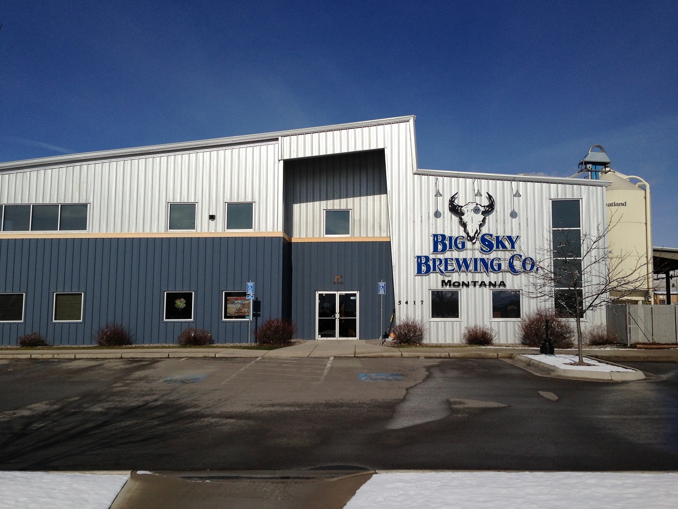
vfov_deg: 43.0
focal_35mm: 33
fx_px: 646
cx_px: 339
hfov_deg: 55.3
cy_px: 254
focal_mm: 4.13
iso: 50
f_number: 2.4
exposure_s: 1/5435
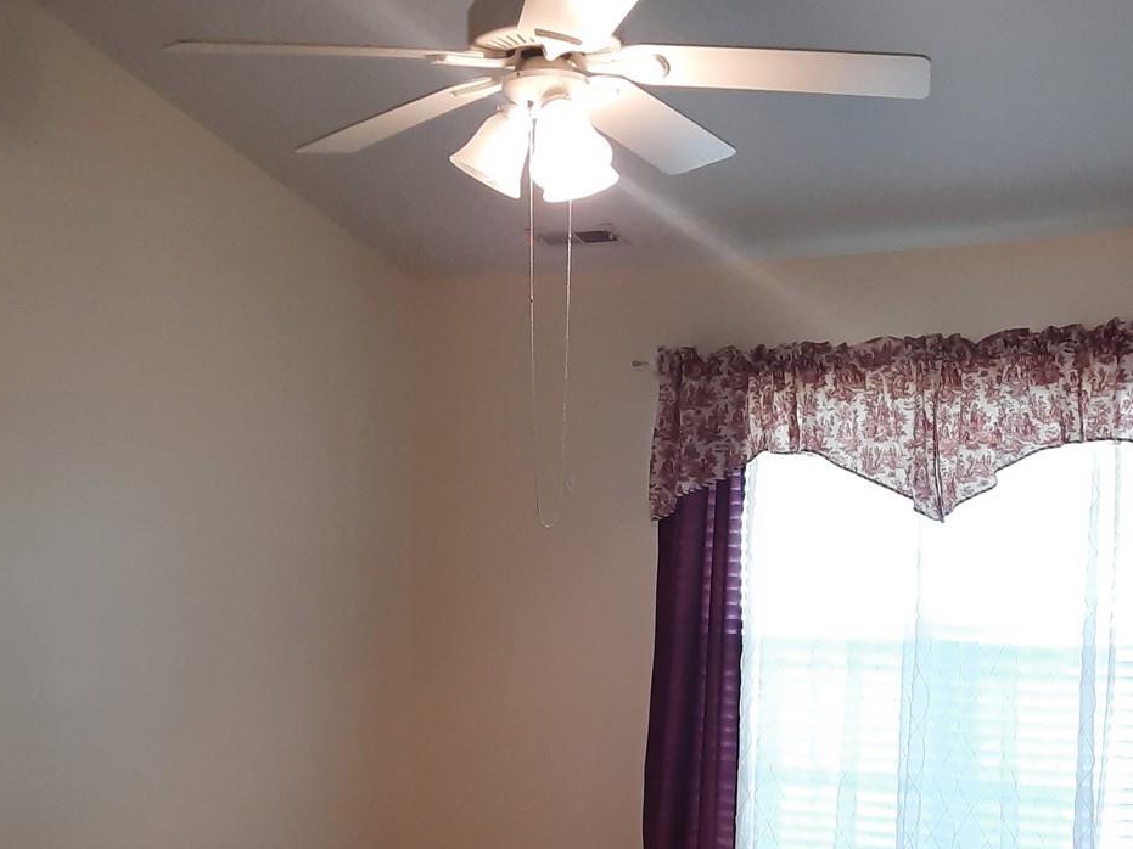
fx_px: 1800
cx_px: 572
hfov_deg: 34.9
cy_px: 684
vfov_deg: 26.1
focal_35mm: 55
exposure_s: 1/50
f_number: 2
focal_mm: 4.6
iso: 160
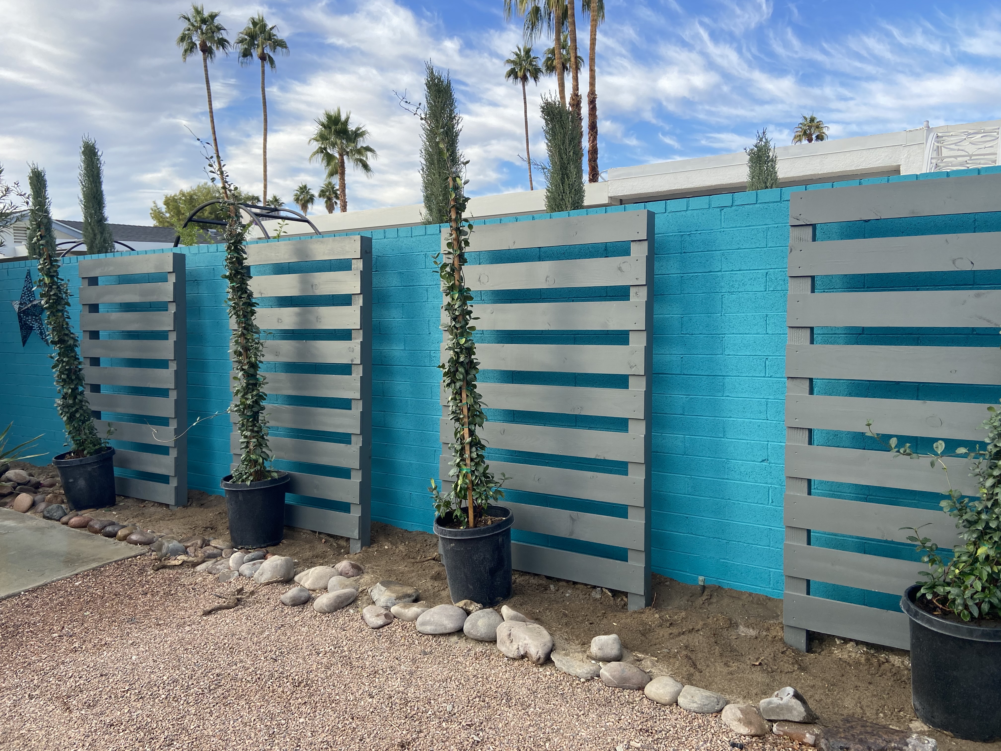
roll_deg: +2.4
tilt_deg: -5.3
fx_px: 752
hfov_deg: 67.3
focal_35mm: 26
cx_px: 500
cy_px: 376
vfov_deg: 53.1
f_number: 1.8
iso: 32
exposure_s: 1/981
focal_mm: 4.25
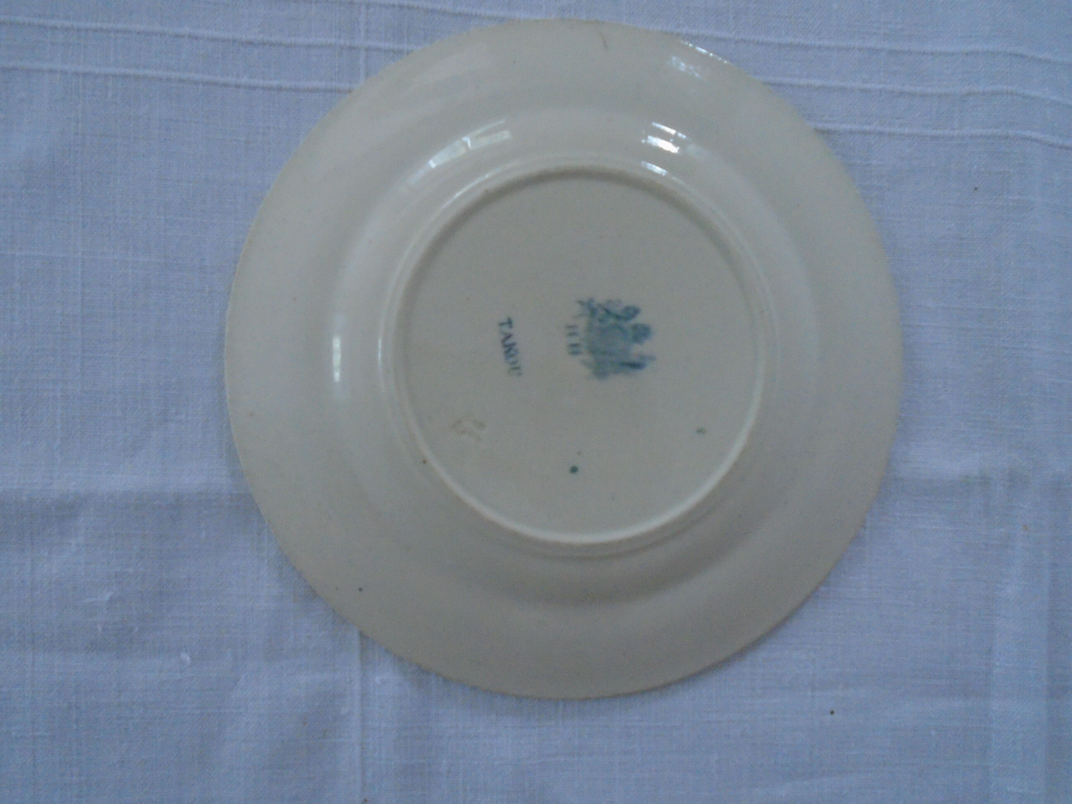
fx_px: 805
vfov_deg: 53.1
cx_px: 536
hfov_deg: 67.3
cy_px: 402
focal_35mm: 26
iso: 640
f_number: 3.2
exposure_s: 1/40
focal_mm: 4.6
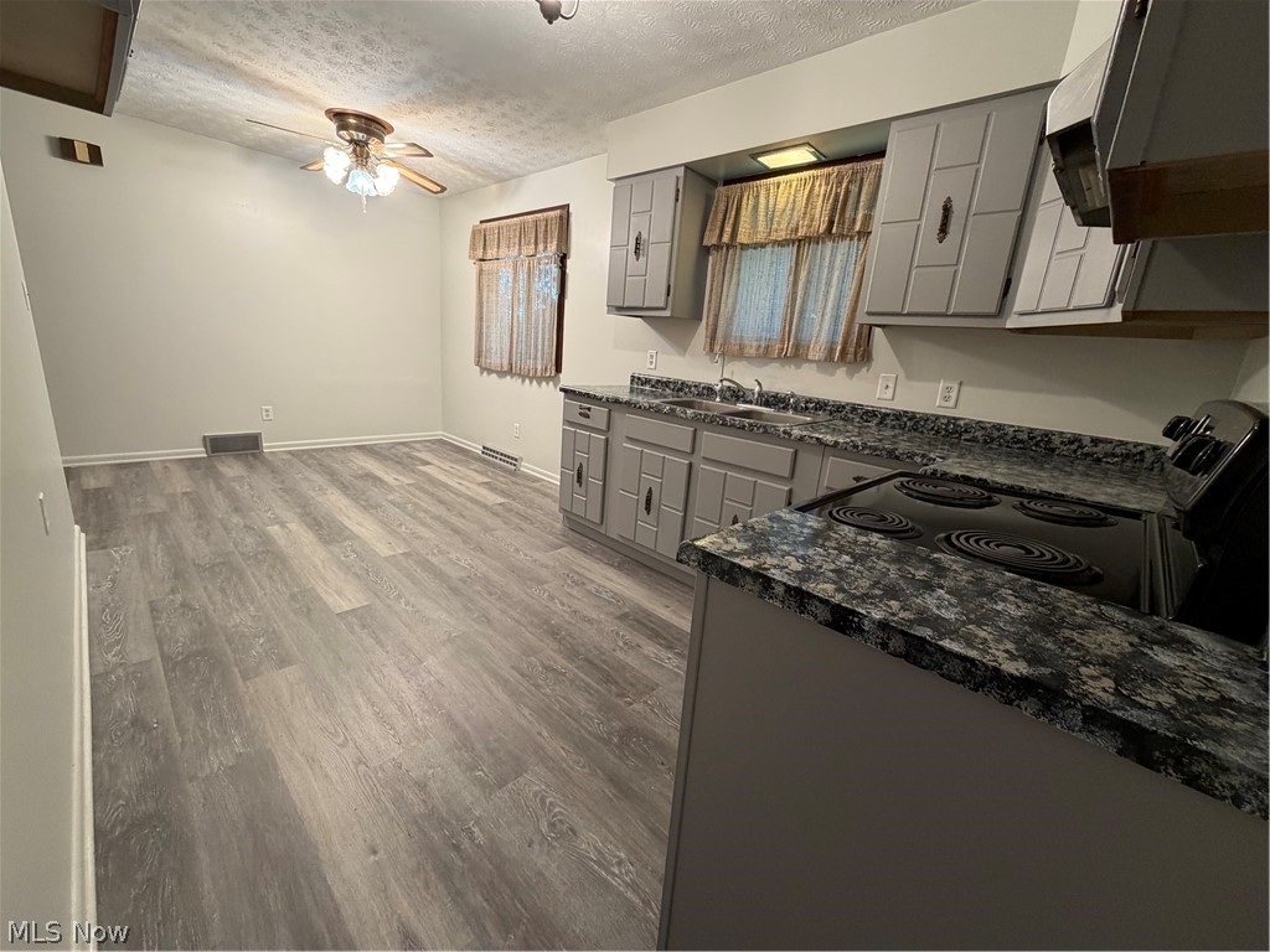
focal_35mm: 14
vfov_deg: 85.7
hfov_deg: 102.1
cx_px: 635
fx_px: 514
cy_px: 476
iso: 250
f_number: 2.2
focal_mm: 2.22
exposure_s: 1/60
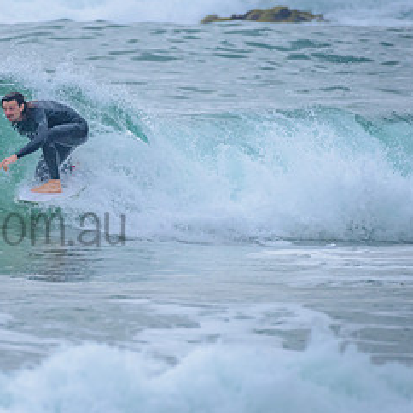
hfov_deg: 1.4
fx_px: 16832
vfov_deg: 1.4
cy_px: 131
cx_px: 57
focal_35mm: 1247
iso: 800
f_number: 6.3
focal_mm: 500
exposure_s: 1/2000
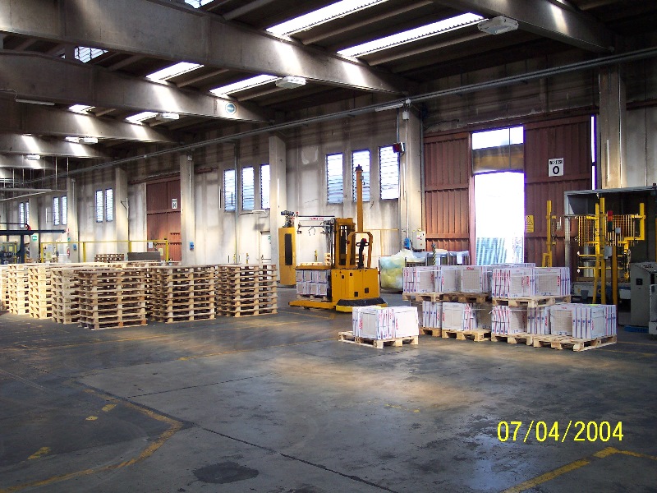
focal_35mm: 38
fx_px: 721
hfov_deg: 49.0
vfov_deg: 37.7
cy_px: 246
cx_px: 328
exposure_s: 1/125
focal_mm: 8
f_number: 2.8
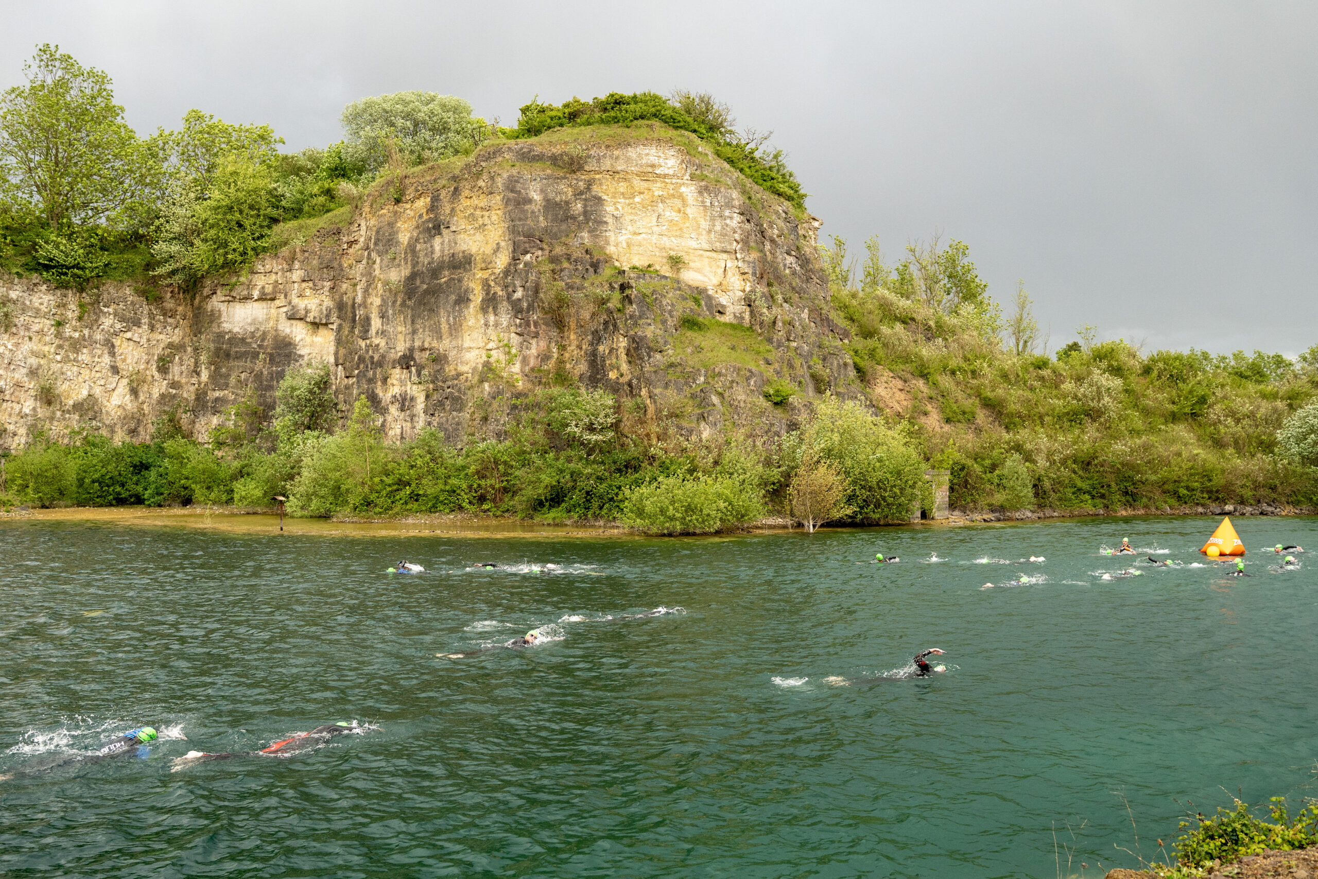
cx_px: 659
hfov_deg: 65.5
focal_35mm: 28
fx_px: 1025
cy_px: 440
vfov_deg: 46.4
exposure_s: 1/2000
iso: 1250
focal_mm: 28
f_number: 3.5
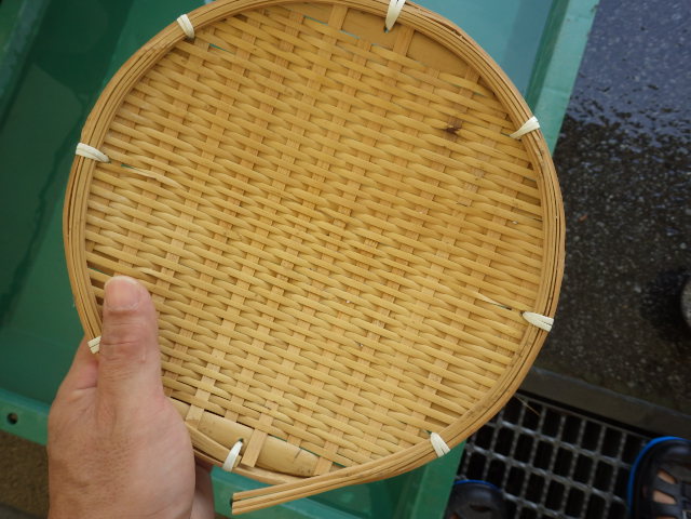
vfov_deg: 54.9
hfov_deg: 69.4
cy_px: 260
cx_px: 346
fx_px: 499
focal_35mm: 25
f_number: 2.8
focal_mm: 4.5
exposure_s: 1/320
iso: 125
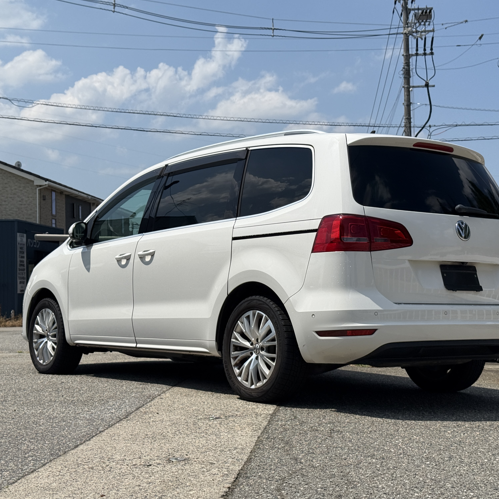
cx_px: 285
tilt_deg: +2.3
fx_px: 930
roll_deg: +1.1
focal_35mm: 57
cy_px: 249
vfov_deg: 30.0
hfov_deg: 30.0
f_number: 1.78
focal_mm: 6.76
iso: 80
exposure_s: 1/11364
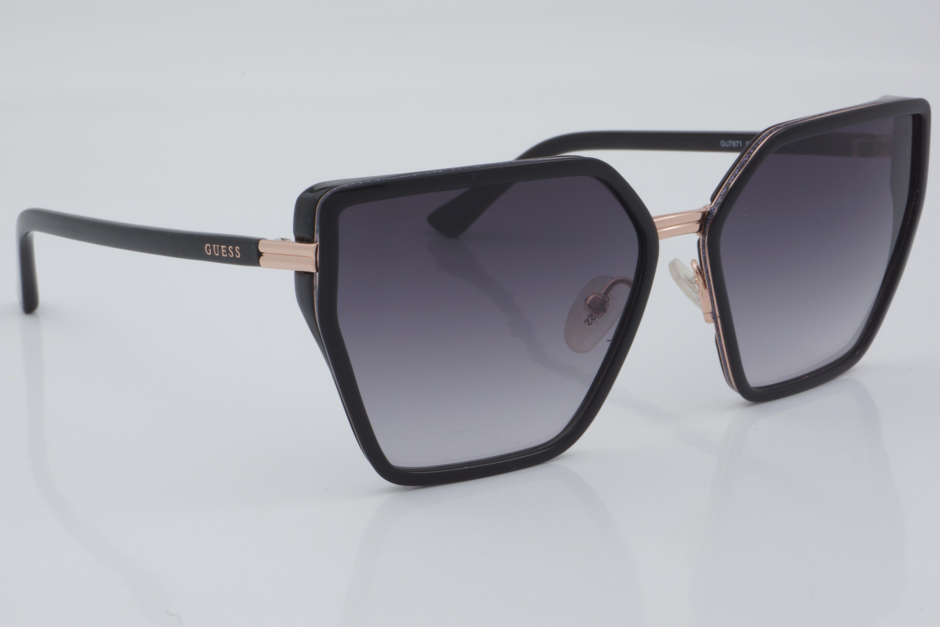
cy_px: 314
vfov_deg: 16.6
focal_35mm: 82
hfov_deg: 24.6
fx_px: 2154
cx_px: 470
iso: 100
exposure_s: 1/4
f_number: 32
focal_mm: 55
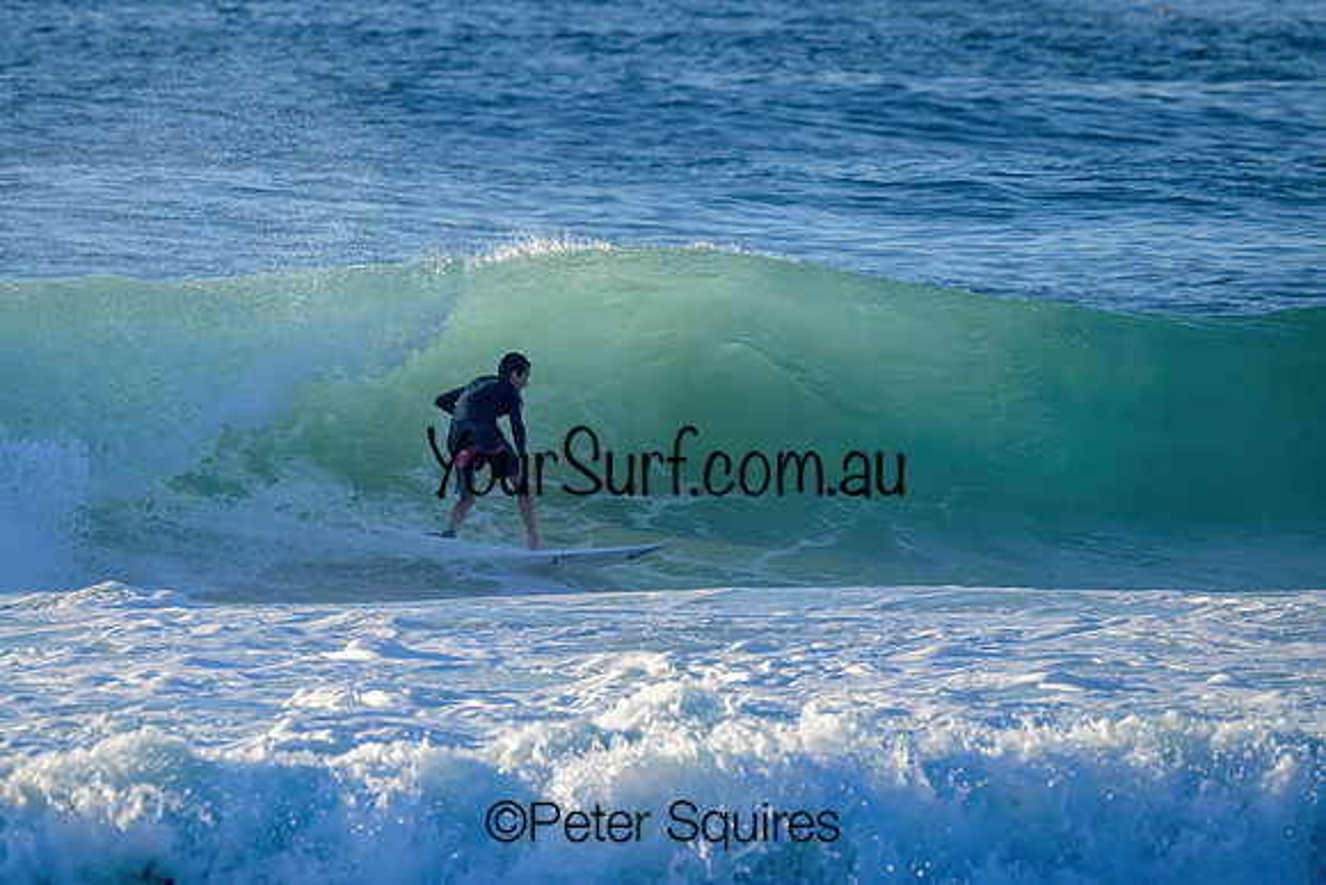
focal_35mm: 652
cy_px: 427
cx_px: 567
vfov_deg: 2.1
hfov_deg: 3.2
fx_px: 24018
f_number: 11
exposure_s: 1/1600
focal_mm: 560
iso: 900
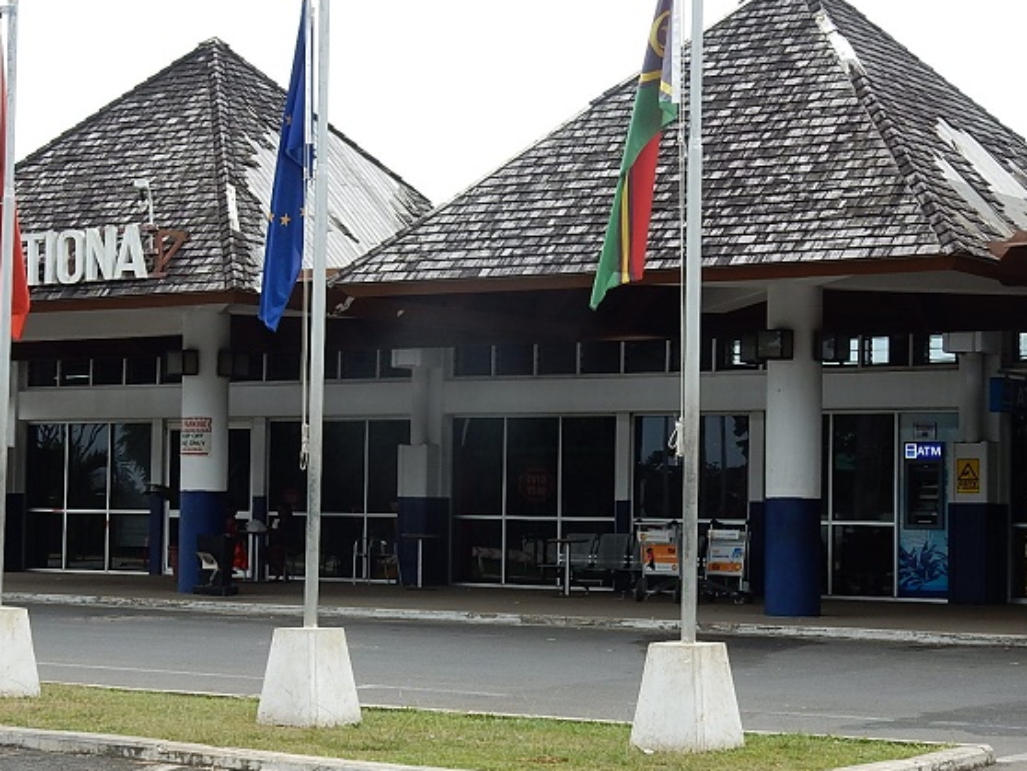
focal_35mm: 89
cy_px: 339
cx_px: 453
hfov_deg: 22.0
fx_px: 2642
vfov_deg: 16.6
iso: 125
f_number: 4.8
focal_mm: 12.6
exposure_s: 1/250
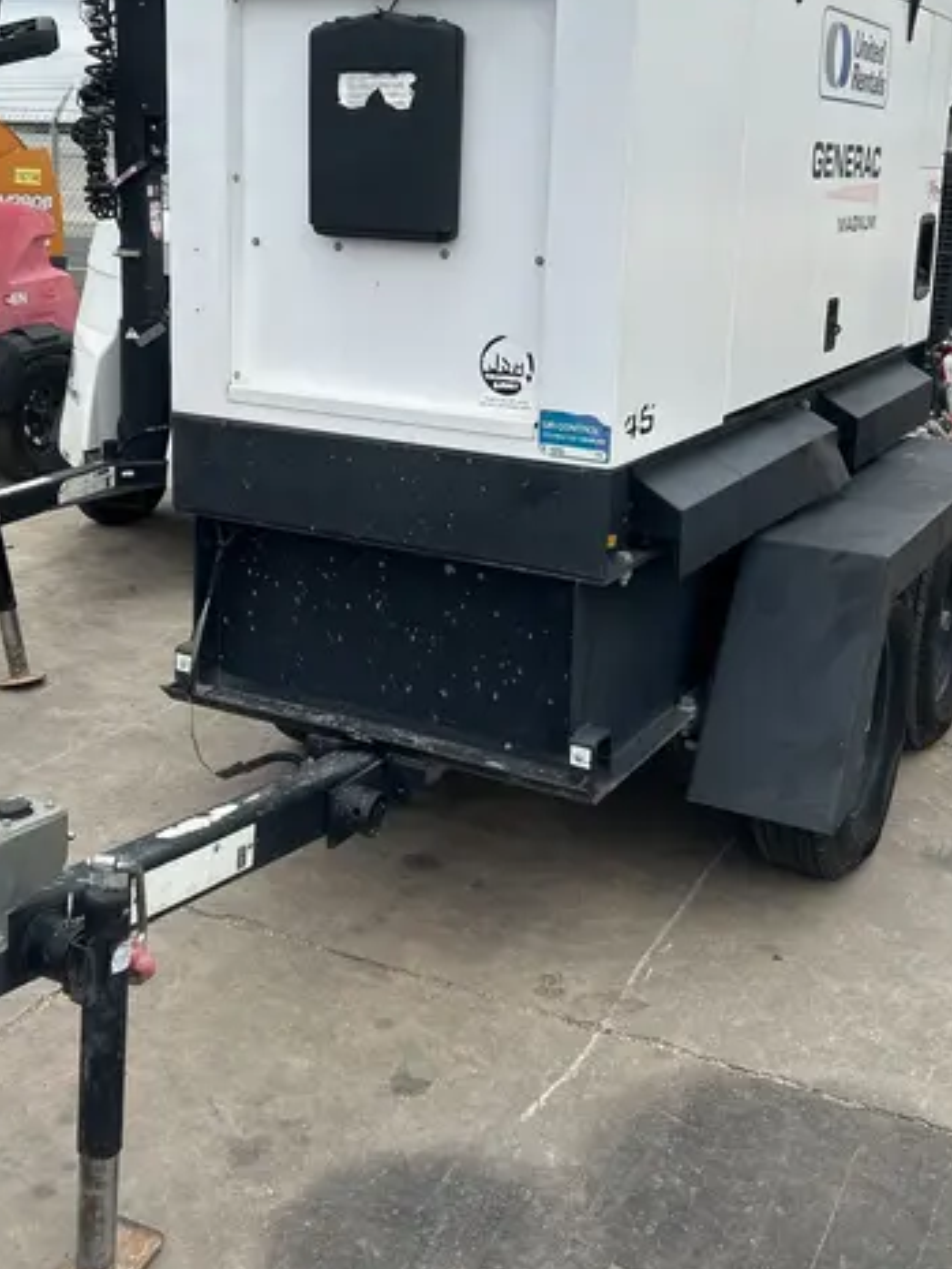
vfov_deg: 45.3
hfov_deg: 35.1
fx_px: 1503
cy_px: 452
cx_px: 431
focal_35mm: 41
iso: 50
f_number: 1.5
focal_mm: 5.7
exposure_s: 1/2083
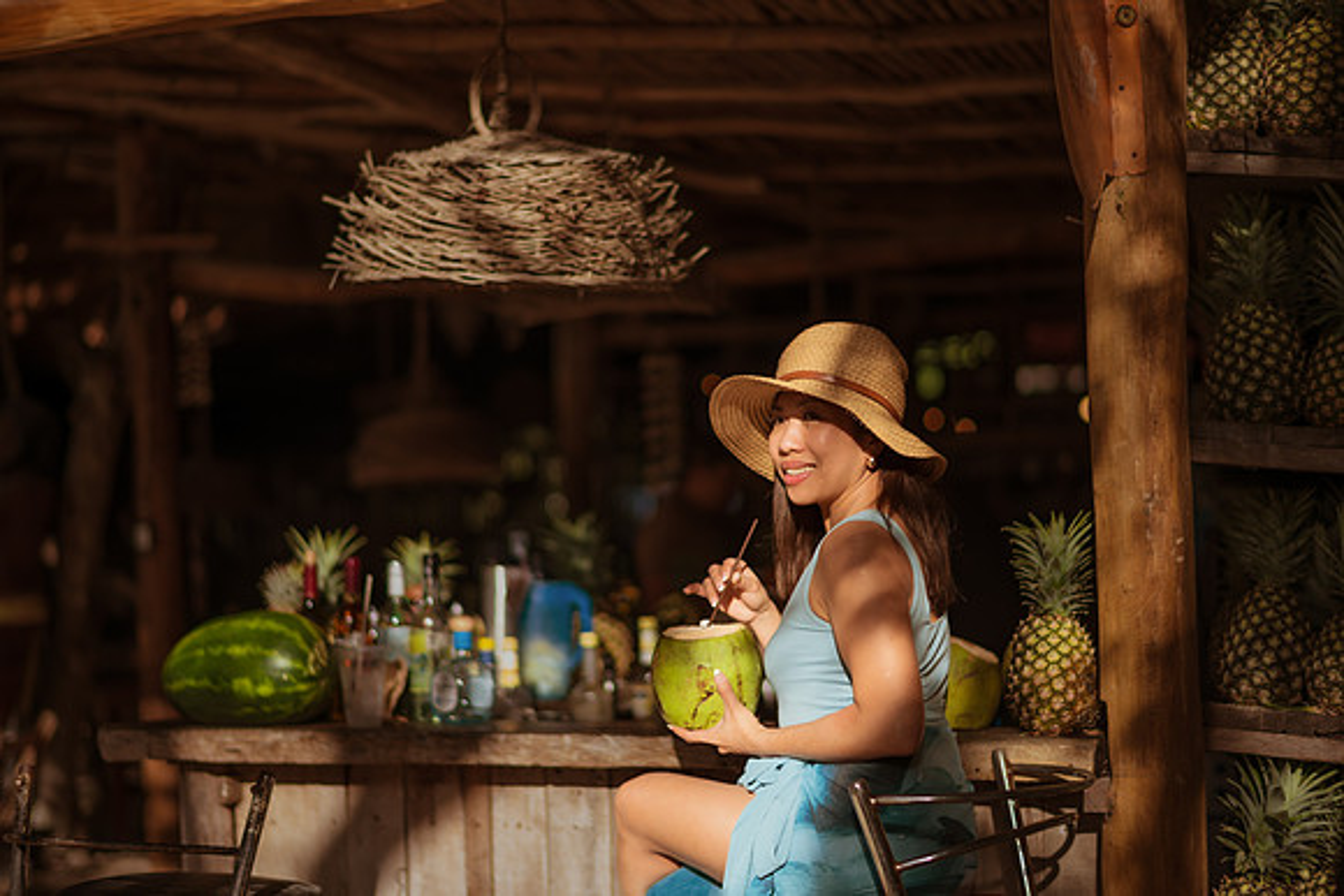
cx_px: 672
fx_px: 2166
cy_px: 448
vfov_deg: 23.4
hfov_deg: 34.5
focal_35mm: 58
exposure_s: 1/2500
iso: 100
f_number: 1.4
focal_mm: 58
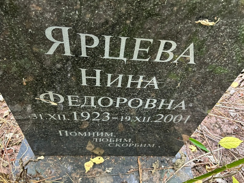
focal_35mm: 26
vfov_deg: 53.1
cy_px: 92
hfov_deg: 67.3
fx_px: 183
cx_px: 122
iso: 640
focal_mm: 5.7
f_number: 1.5
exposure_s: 1/40
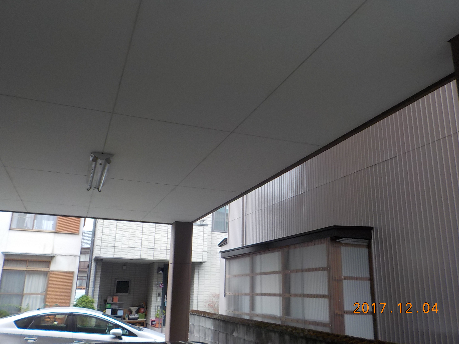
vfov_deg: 46.8
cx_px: 230
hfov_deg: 60.0
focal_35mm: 30
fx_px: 398
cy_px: 172
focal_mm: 4.1
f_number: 3.3
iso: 125
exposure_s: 1/100
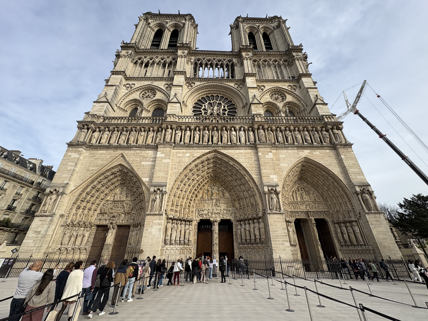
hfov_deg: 102.1
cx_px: 214
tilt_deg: +29.3
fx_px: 173
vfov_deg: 85.7
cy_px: 160
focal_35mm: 14
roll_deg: +0.8
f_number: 2.2
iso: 50
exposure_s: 1/879
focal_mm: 2.22
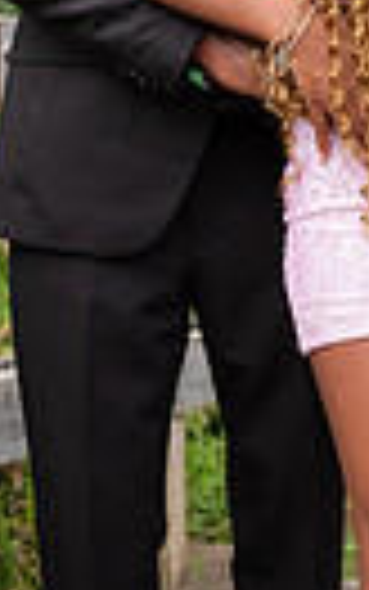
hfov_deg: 9.1
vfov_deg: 14.5
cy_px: 117
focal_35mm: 143
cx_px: 335
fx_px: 2298
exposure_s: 1/200
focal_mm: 41
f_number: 4
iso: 160
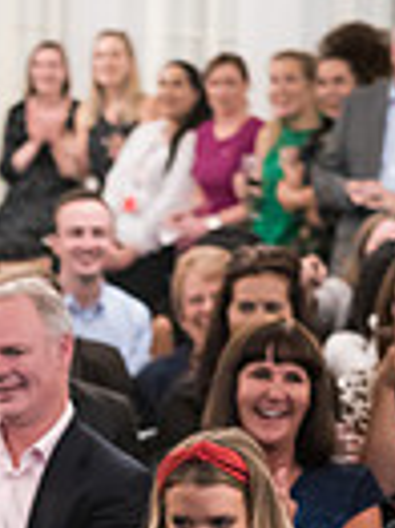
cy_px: 834
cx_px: -141
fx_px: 3520
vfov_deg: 8.4
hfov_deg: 6.4
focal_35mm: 231
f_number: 2.8
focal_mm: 70
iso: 5000
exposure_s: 1/80
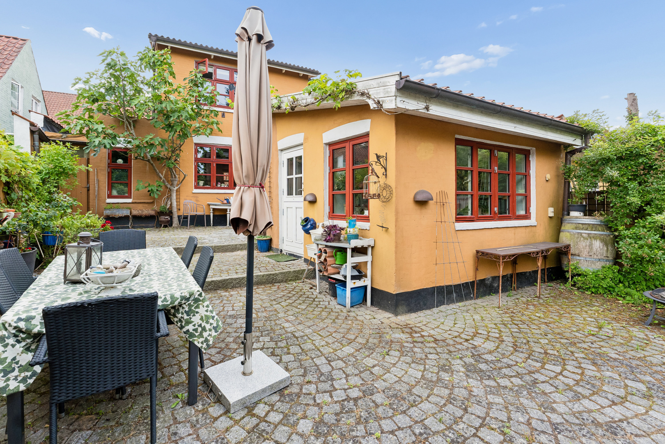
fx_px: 319
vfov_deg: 69.7
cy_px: 222
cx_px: 332
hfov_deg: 92.4
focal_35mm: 17
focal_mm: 11.5
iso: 400
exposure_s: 1/125
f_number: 8
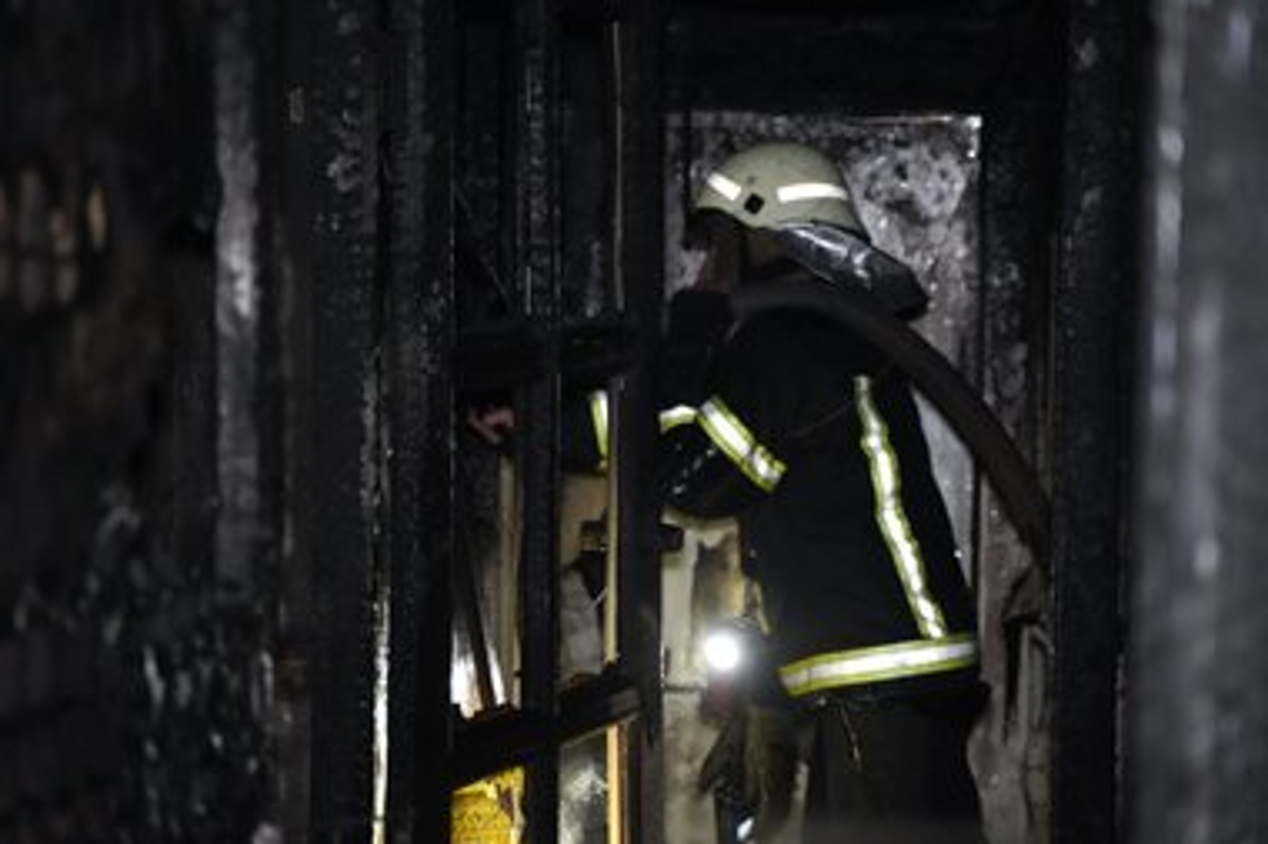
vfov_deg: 17.3
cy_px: 419
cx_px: 627
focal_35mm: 79
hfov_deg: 25.7
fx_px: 2781
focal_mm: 75
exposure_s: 1/60
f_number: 2.8
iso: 12800
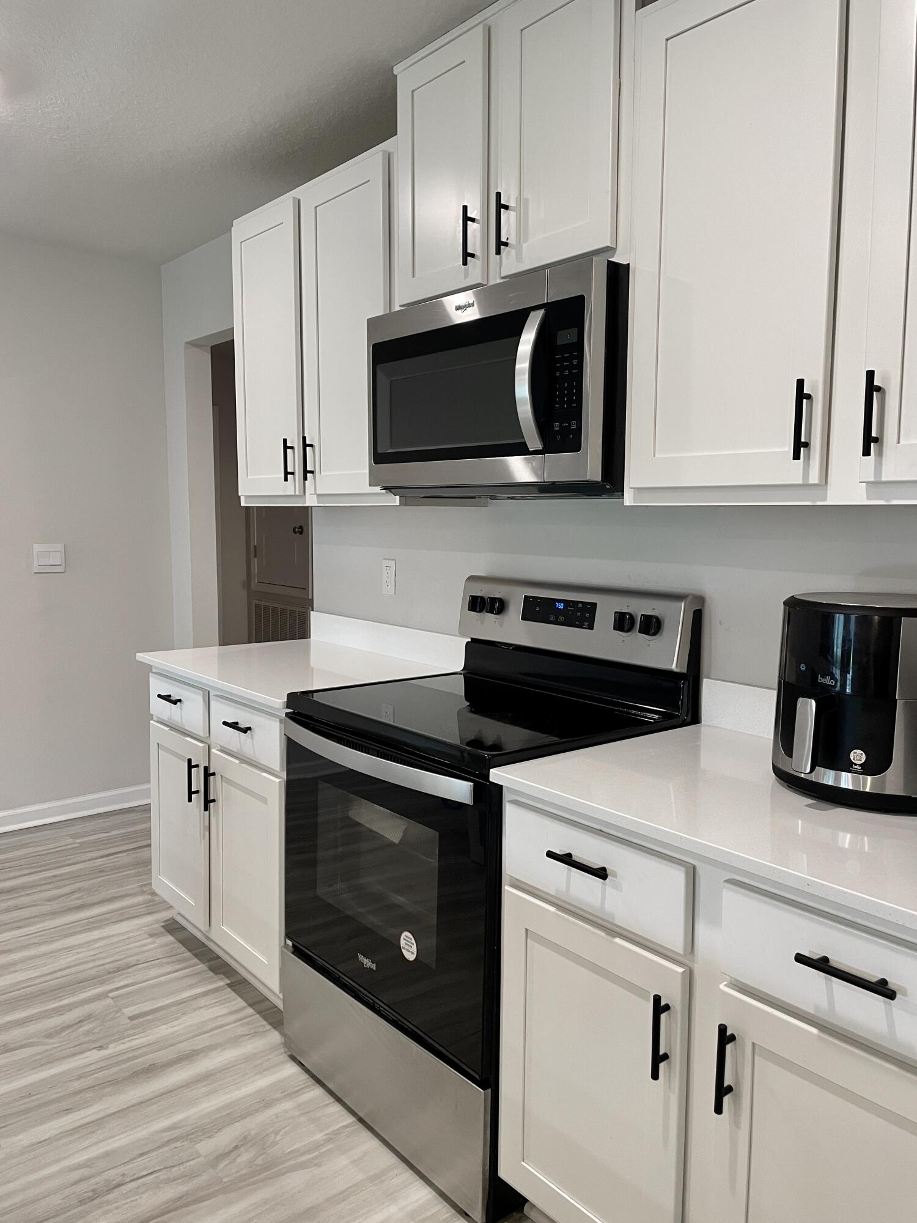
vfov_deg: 67.3
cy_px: 612
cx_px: 458
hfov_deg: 53.1
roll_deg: -0.7
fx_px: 918
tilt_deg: -5.2
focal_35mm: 26
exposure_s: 1/60
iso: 125
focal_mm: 4.2
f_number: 1.6
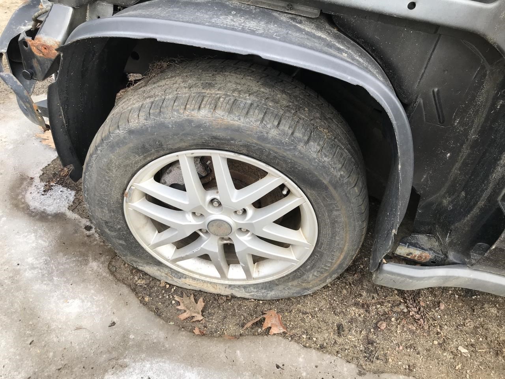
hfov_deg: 63.4
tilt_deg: -43.5
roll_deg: -8.2
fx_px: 408
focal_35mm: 28
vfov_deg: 49.7
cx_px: 252
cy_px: 190
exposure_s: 1/251
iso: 20
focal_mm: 3.99
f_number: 1.8
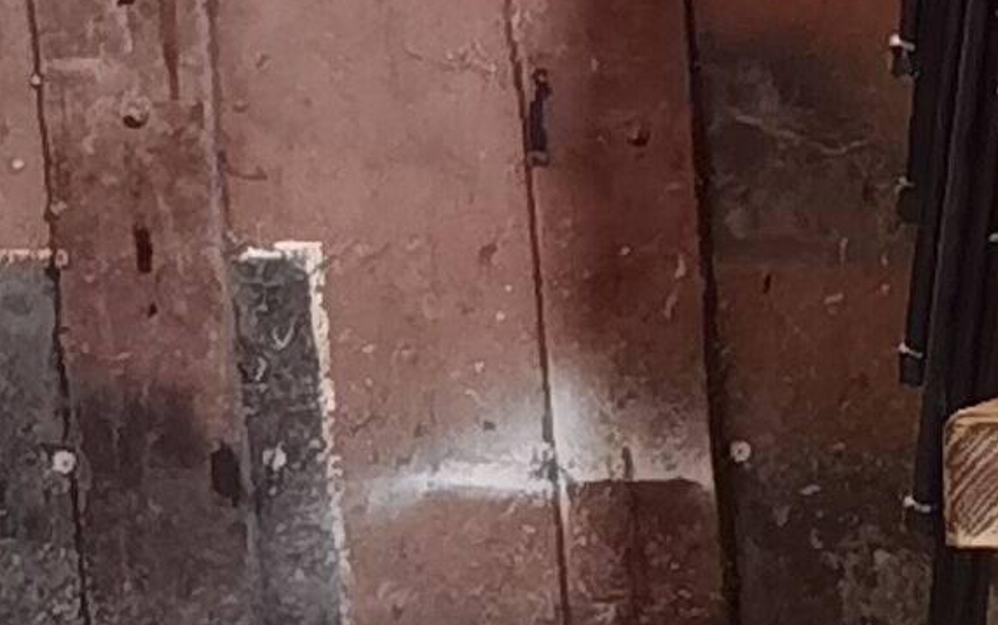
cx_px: 3305
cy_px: 618
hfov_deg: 7.0
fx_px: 7020
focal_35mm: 258
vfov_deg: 5.1
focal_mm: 6.71
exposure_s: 1/33.3
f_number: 1.9
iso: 500
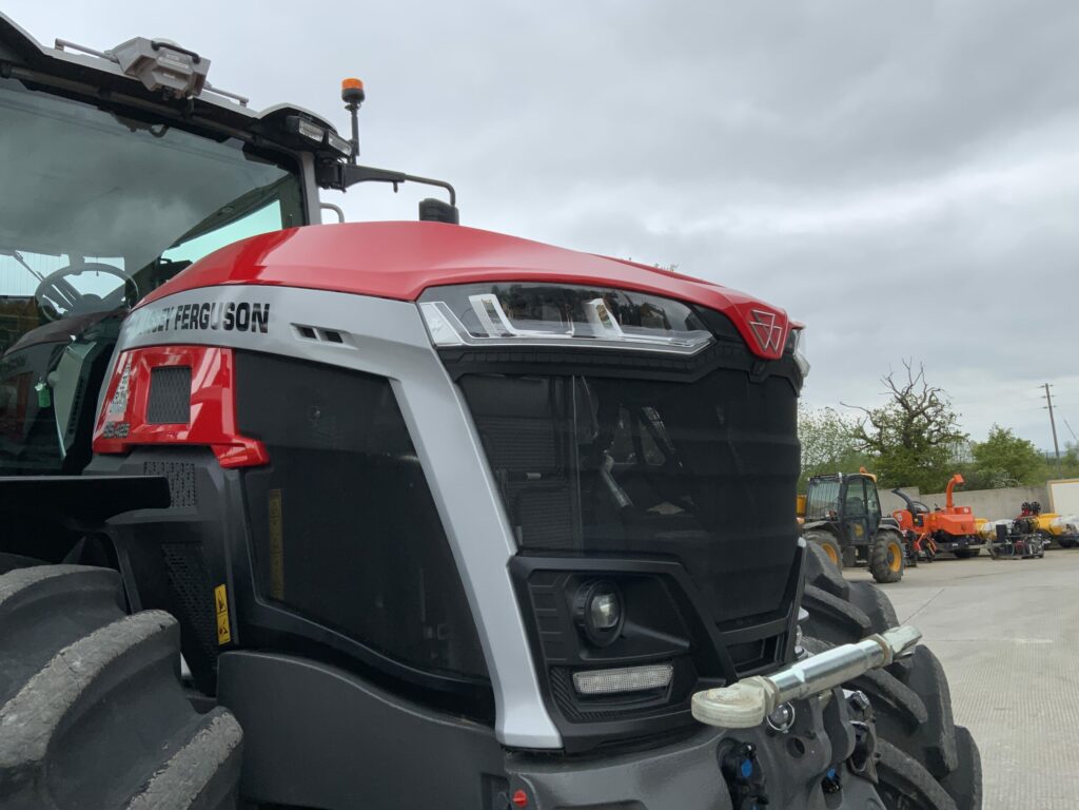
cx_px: 540
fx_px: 904
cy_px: 405
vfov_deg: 48.2
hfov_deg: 61.7
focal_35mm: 29
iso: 16
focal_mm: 3
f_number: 1.8
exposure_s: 1/586
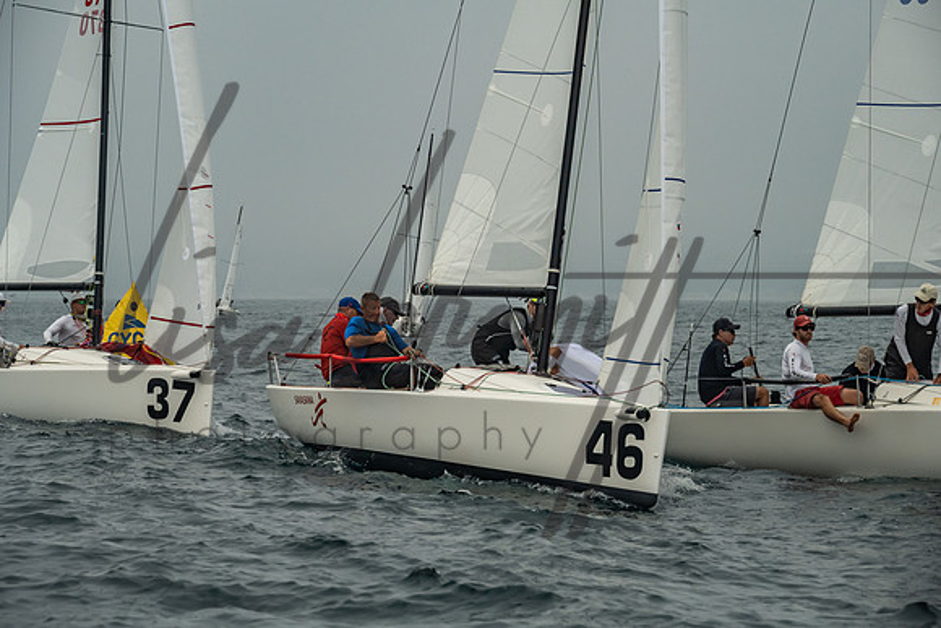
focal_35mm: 138
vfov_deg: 9.9
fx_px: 3621
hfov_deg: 14.8
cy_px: 314
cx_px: 470
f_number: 9
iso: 800
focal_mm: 135
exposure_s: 1/3200
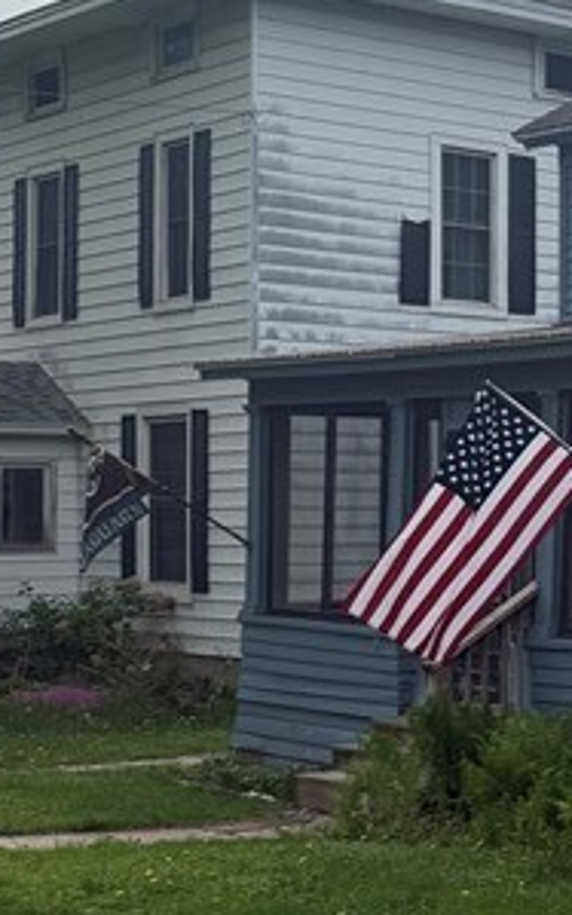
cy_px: 456
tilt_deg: +1.8
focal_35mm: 87
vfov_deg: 23.8
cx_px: 1083
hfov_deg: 13.3
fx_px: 2169
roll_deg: +0.9
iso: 125
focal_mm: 6.76
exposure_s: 1/9091
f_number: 1.78
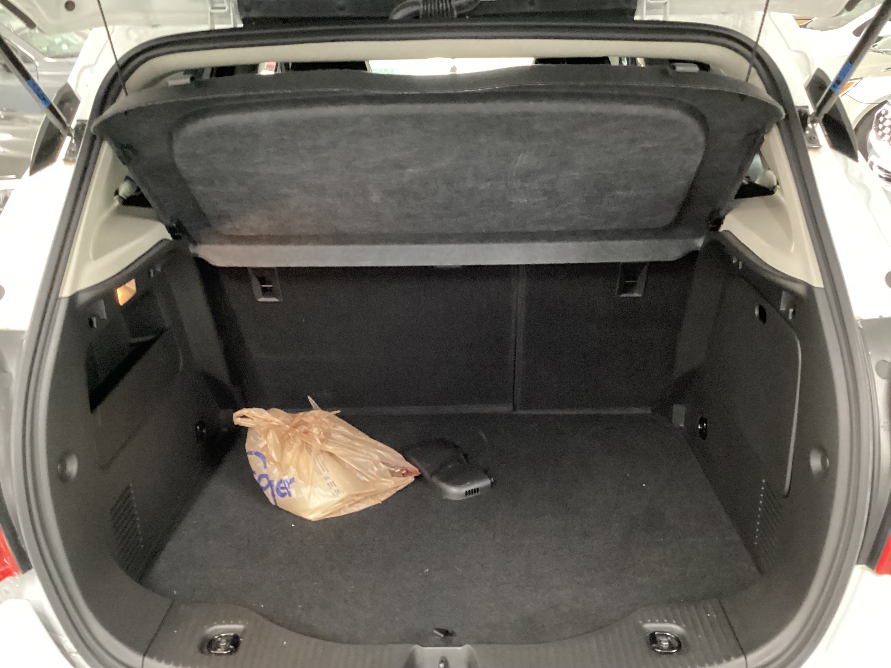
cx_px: 446
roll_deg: +1.5
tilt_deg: -24.8
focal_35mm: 31
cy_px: 334
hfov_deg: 58.4
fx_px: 798
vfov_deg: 45.4
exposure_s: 1/17
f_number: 2.4
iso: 640
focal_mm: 3.3
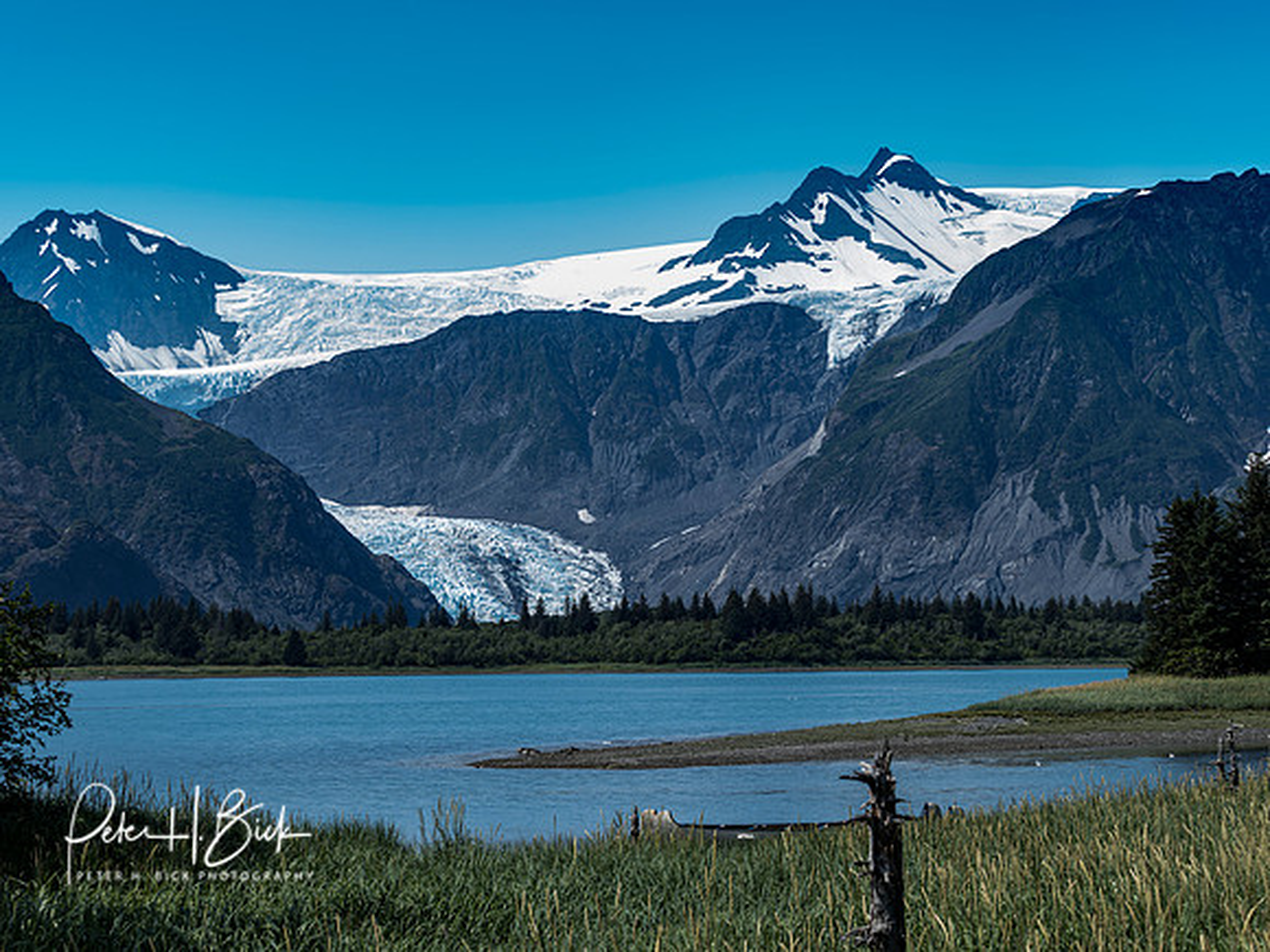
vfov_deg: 18.4
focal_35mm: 80
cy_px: 476
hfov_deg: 24.4
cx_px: 635
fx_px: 2935
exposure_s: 1/250
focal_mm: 40
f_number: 5.6
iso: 64
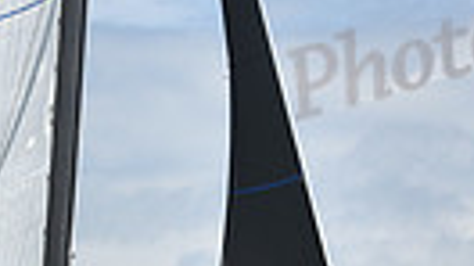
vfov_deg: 2.8
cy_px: 595
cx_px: 104
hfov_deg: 5.1
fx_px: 5337
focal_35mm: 425
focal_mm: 92
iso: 250
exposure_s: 1/1000
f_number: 9
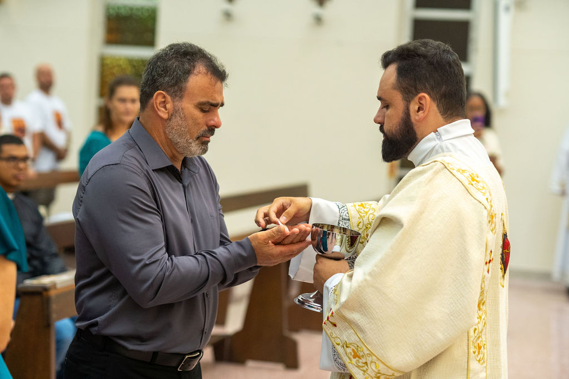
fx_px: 1344
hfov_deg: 23.9
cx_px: 284
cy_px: 190
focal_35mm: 85
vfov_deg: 16.1
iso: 2500
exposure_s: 1/200
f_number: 3.2
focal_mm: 85
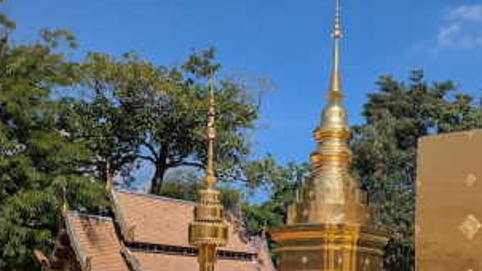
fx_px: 665
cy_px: 234
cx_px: 303
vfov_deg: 22.6
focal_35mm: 52
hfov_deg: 39.6
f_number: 1.85
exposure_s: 1/4348
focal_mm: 6.81
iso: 41
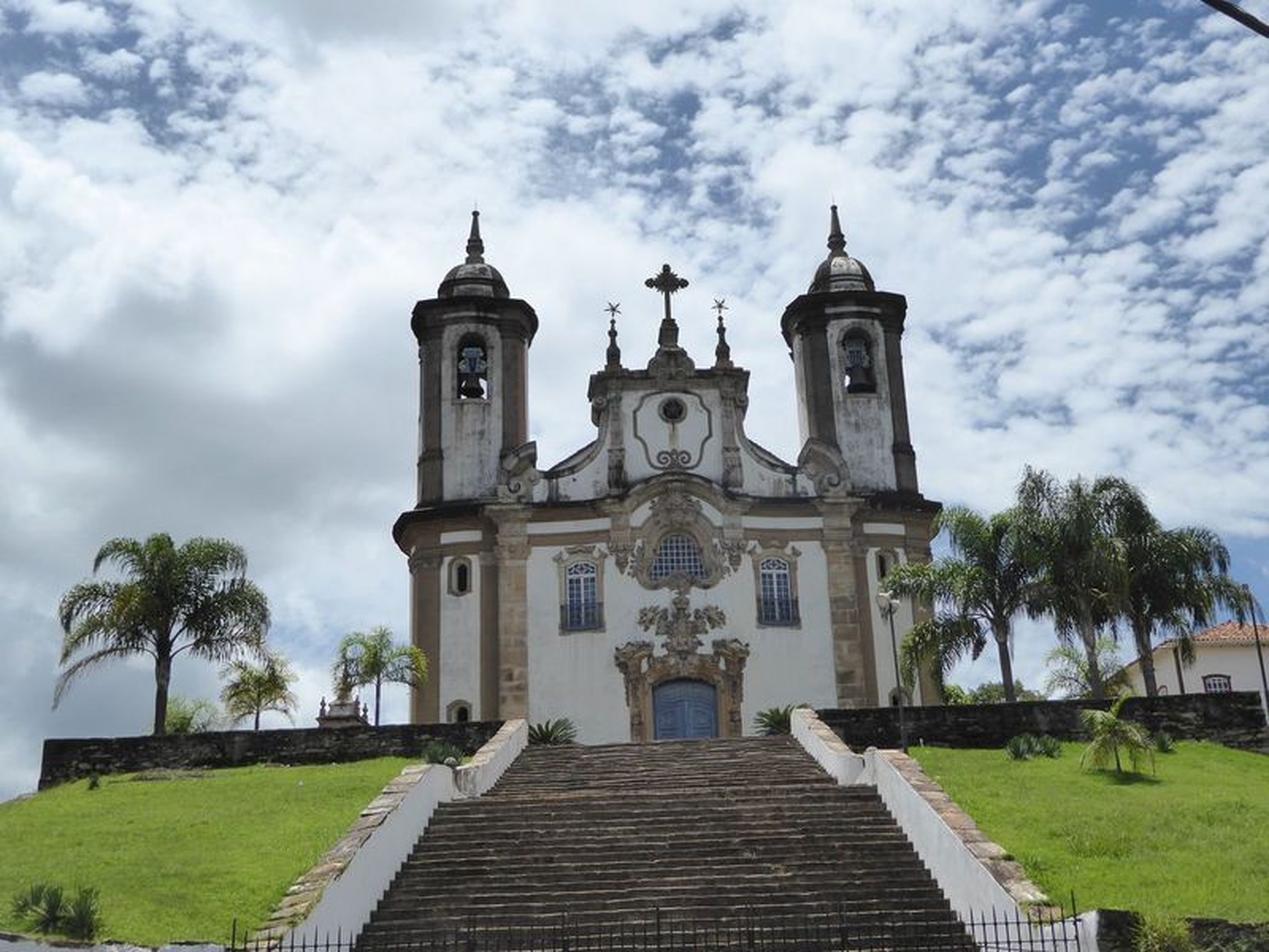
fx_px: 1540
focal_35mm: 42
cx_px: 634
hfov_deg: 44.8
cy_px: 476
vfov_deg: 34.3
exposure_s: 1/1600
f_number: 3.8
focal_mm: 7.2
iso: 160
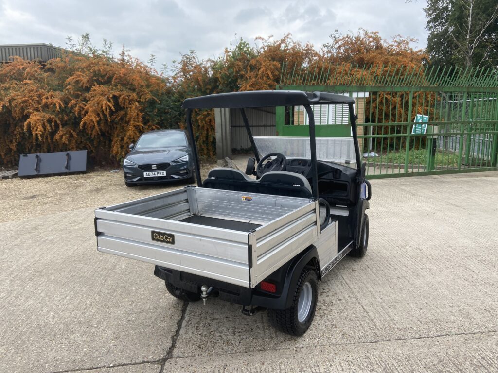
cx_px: 249
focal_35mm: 26
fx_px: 374
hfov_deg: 67.3
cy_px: 186
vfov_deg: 53.1
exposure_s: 1/778
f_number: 1.8
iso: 32
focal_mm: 4.25
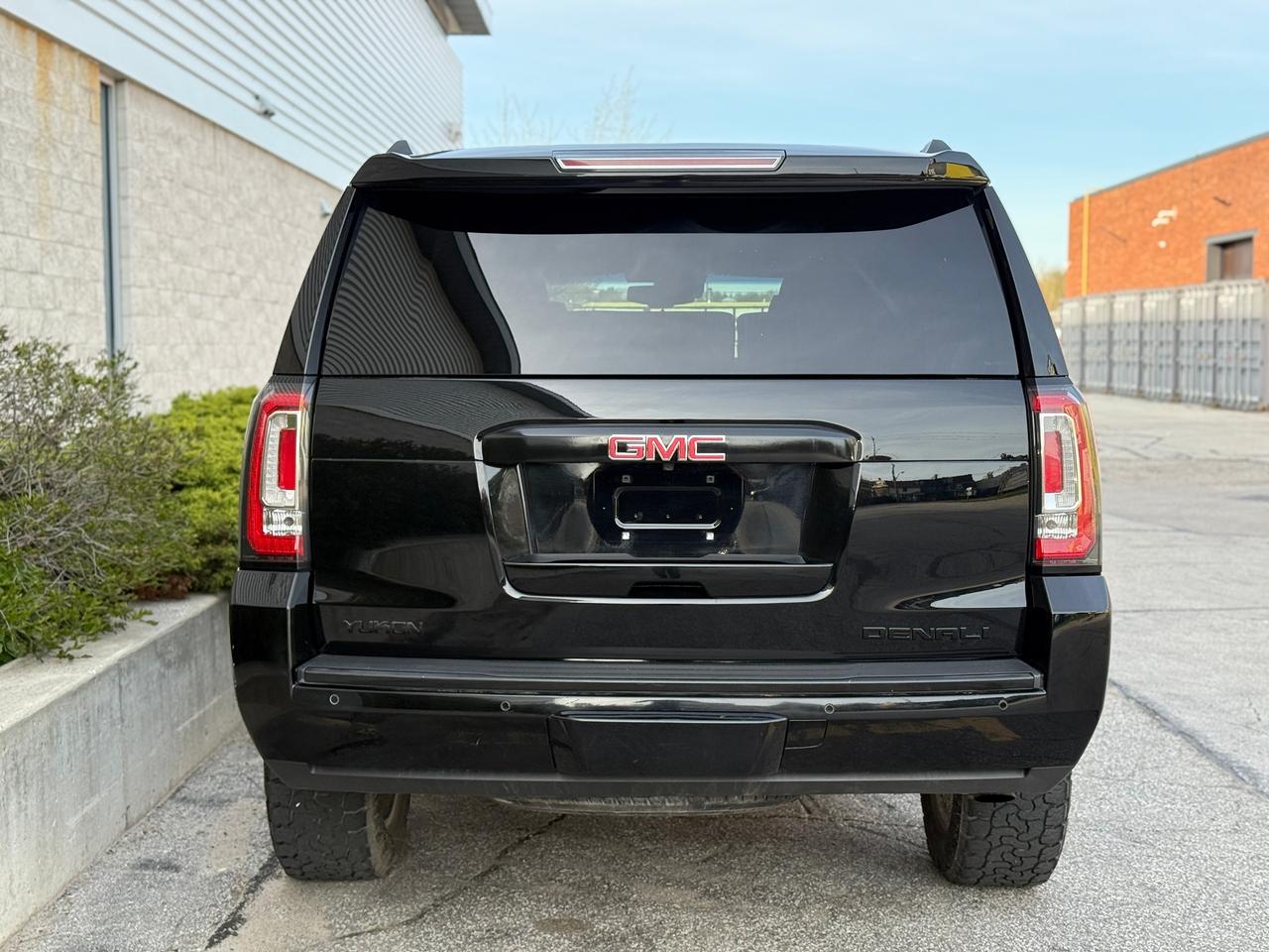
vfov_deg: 30.3
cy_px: 476
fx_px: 1760
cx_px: 634
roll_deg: +0.0
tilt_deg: -4.3
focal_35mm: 48
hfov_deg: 39.7
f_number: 1.78
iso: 80
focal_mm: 6.76
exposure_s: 1/466
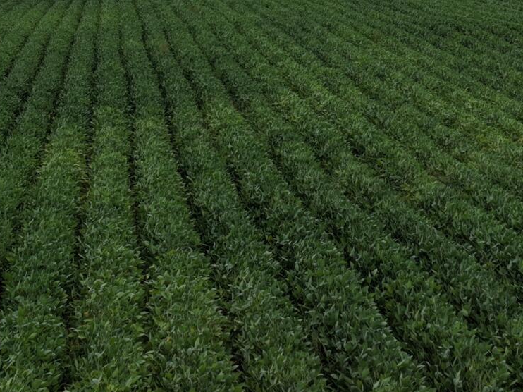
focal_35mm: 97
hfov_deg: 20.2
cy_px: -66
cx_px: 235
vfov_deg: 14.8
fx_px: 1465
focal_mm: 12.29
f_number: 2.8
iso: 300
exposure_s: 1/5000
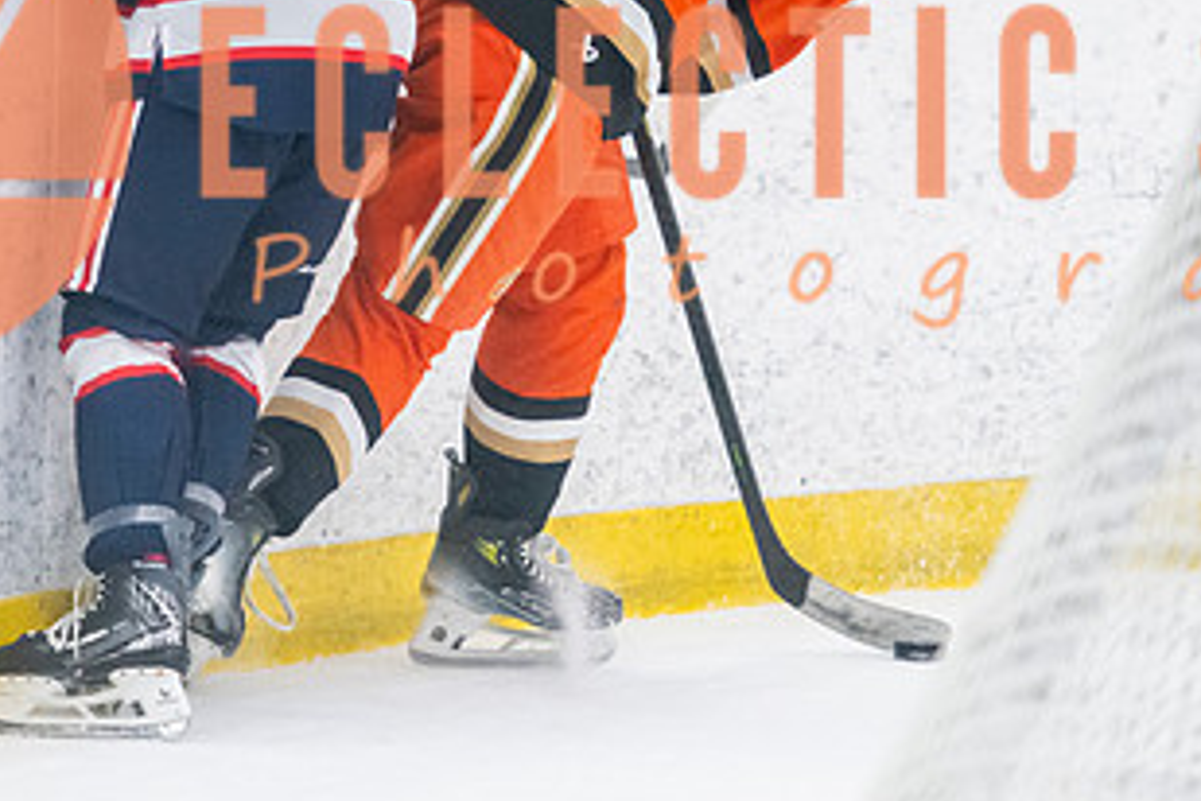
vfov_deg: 3.3
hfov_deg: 4.9
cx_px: 586
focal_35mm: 417
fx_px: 13910
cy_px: 119
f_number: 3.2
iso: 2500
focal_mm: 160
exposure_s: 1/640
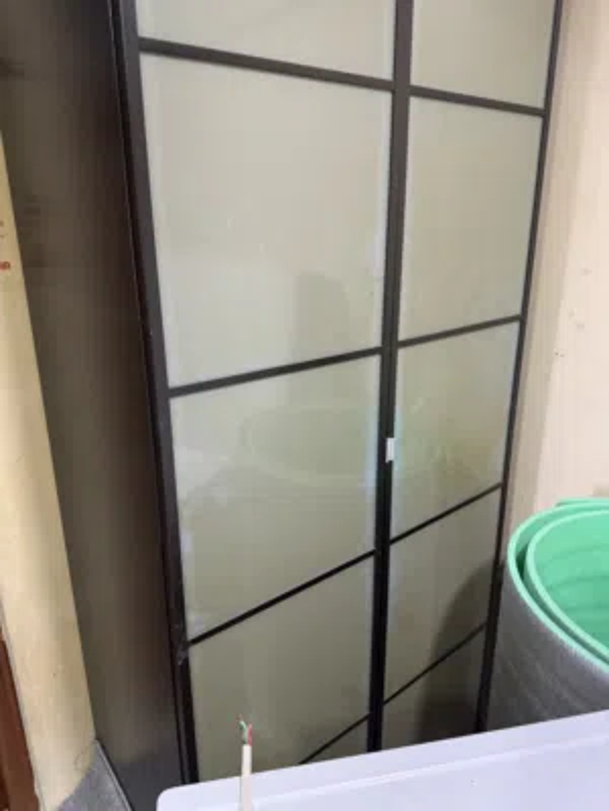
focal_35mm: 24
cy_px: 406
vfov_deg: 71.6
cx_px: 304
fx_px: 563
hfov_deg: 56.8
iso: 800
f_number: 1.78
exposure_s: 1/56
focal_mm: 6.76
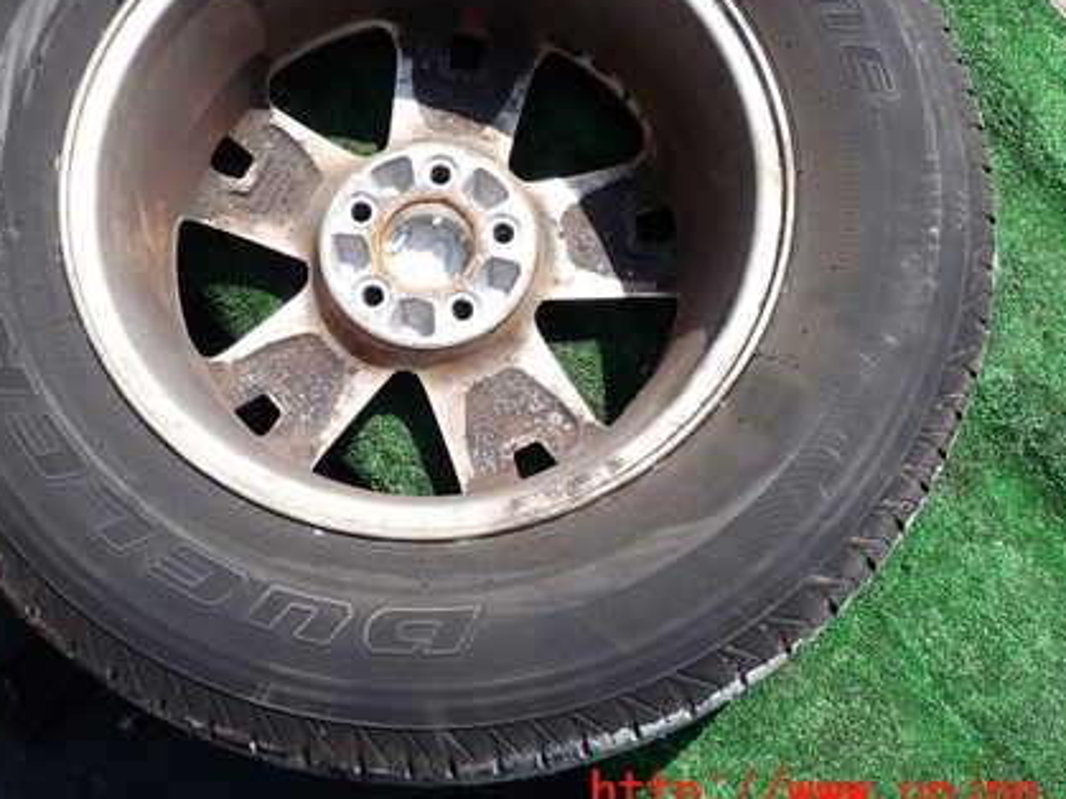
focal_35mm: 43
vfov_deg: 33.2
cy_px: 254
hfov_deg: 43.5
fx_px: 1324
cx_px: 402
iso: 100
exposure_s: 1/800
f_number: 3.2
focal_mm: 5.4
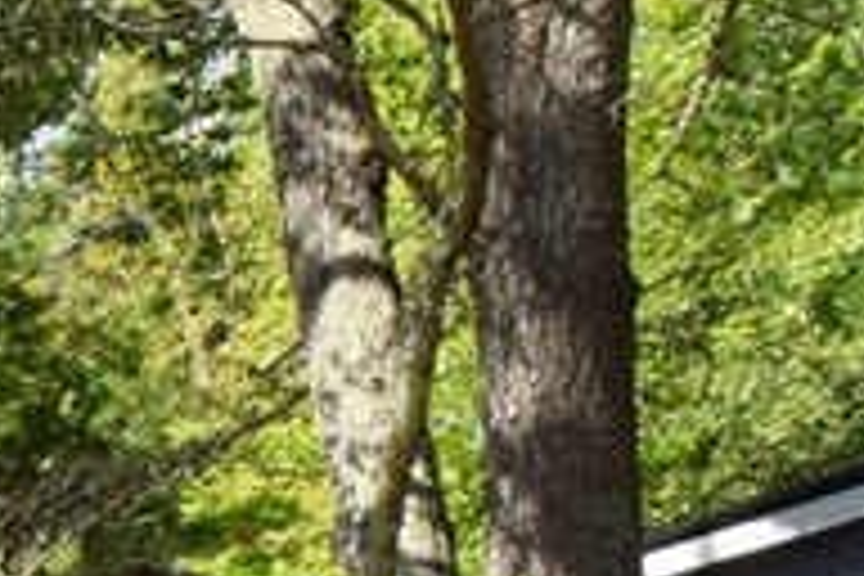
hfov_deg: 15.4
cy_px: 1328
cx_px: -1120
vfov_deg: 12.8
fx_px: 2040
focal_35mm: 85
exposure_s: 1/200
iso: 320
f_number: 18
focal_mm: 10
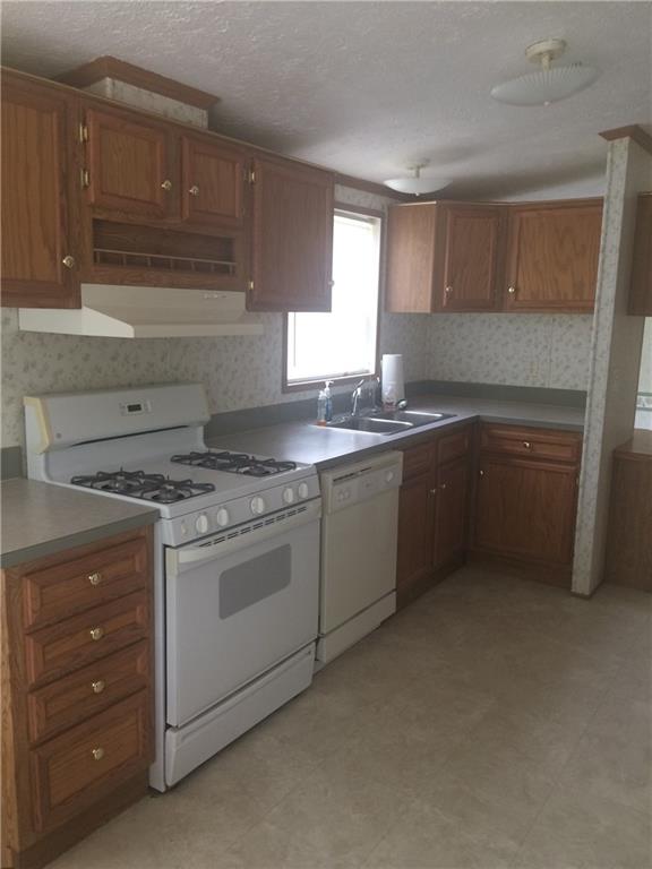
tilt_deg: -9.5
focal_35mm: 29
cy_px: 434
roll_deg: -1.0
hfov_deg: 48.2
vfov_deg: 61.7
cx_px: 326
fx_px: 728
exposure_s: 1/30
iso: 40
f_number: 2.2
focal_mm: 4.15
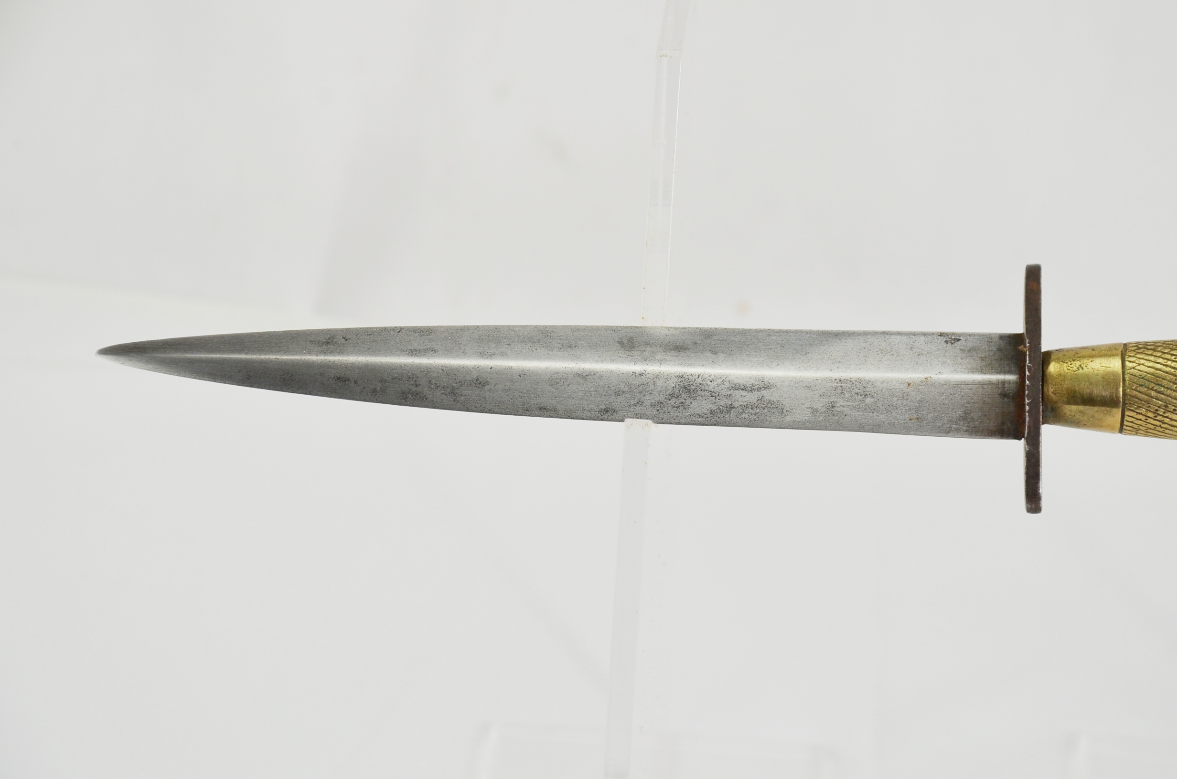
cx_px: 588
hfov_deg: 17.1
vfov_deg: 11.4
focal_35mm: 120
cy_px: 390
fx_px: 3915
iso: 560
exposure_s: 1/250
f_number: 5.6
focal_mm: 80
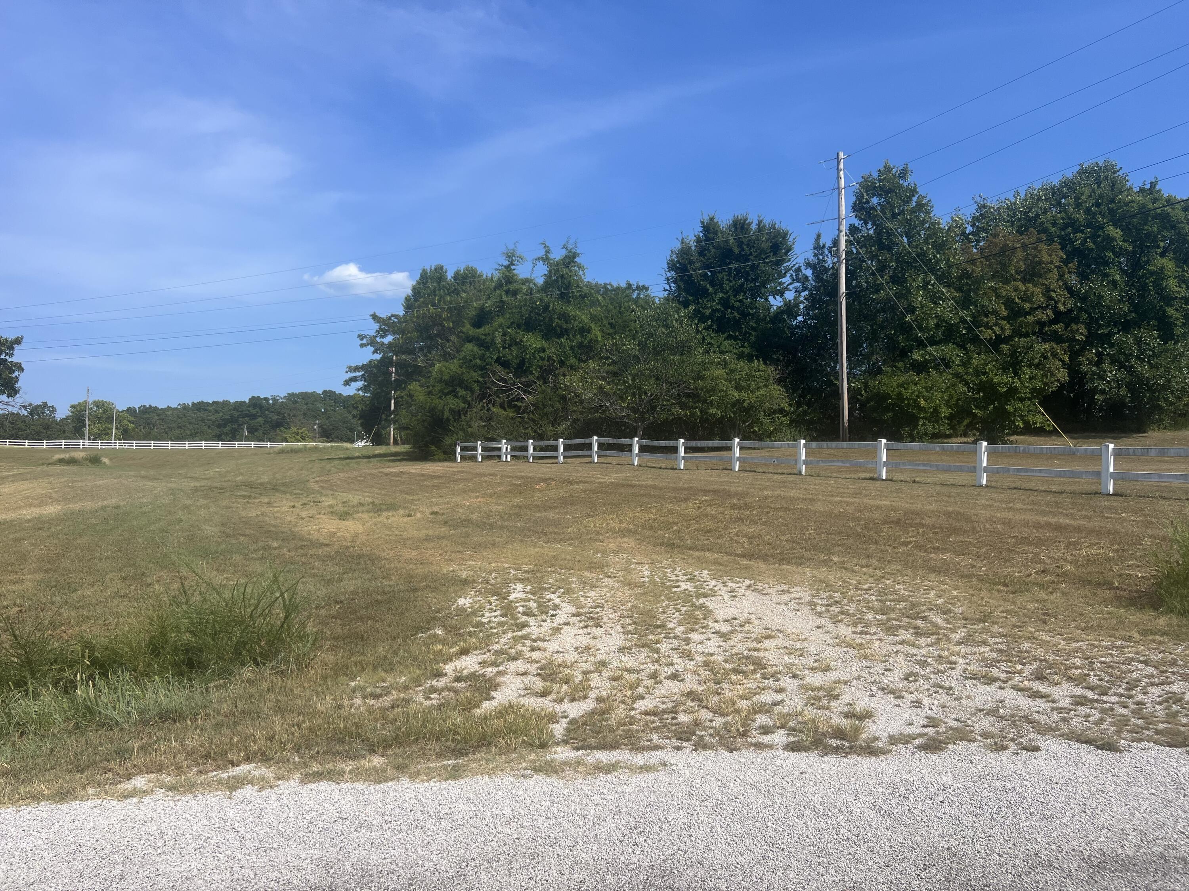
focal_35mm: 26
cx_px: 594
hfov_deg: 67.3
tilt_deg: +3.1
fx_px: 893
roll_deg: -2.7
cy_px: 446
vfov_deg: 53.1
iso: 50
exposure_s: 1/4274
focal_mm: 5.7
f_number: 1.5
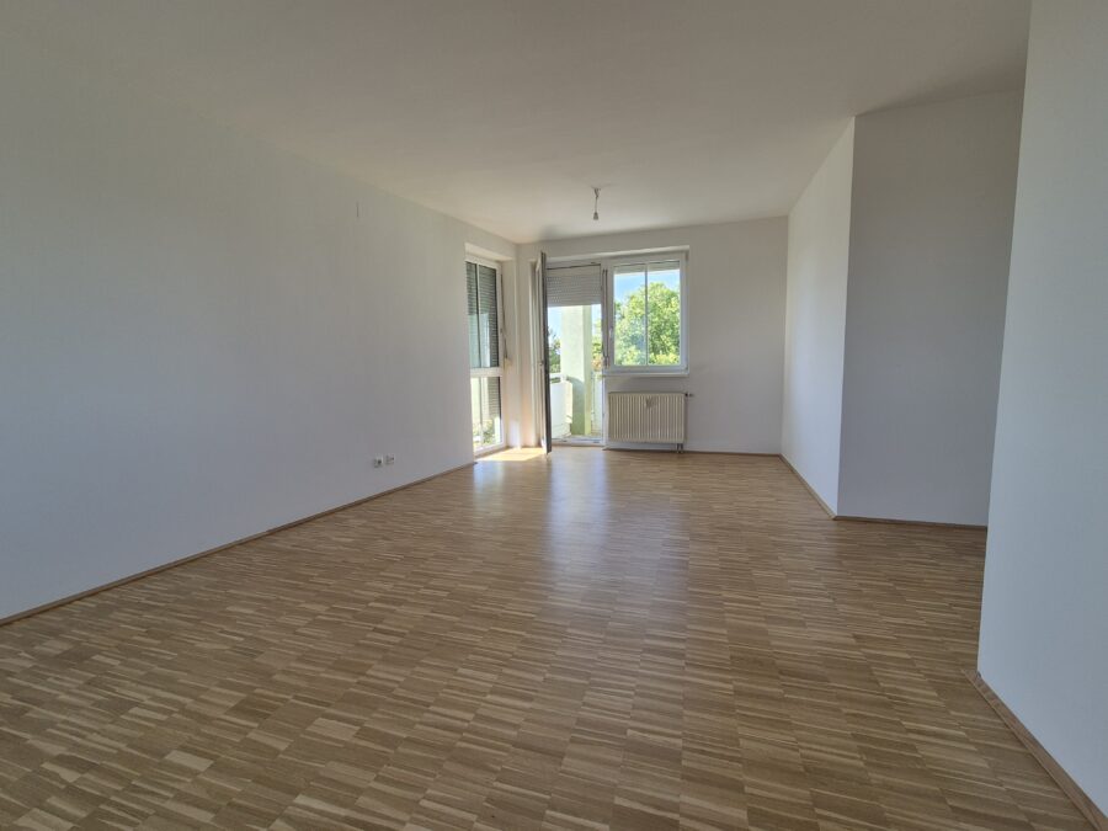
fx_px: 416
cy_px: 416
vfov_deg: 89.9
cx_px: 554
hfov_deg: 106.2
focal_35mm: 13
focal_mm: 2.2
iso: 50
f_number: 2.2
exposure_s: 1/112
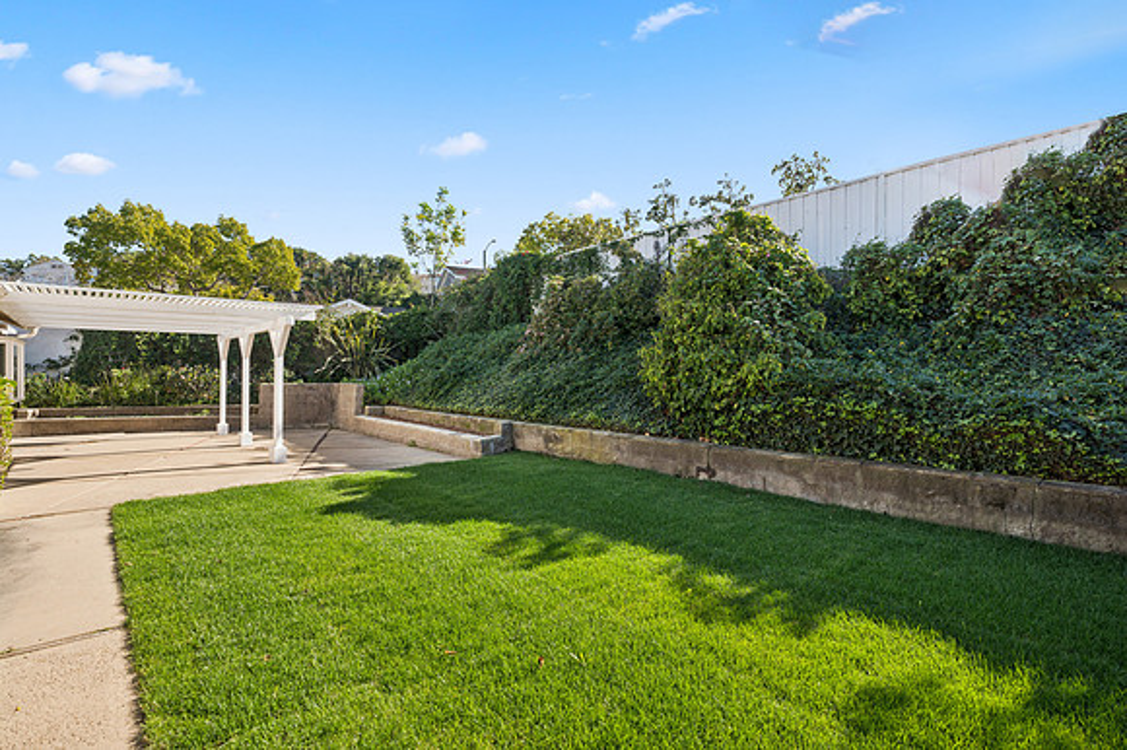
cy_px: 375
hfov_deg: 93.3
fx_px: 532
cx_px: 564
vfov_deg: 70.4
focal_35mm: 17
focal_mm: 17
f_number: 8
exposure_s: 1/80
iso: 80
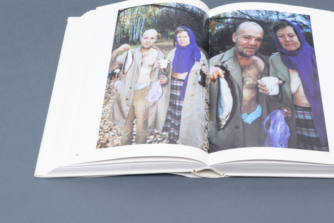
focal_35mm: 57
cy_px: 76
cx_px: 212
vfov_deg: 23.7
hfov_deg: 34.8
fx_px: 529
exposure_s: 1/125
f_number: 8
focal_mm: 24
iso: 200
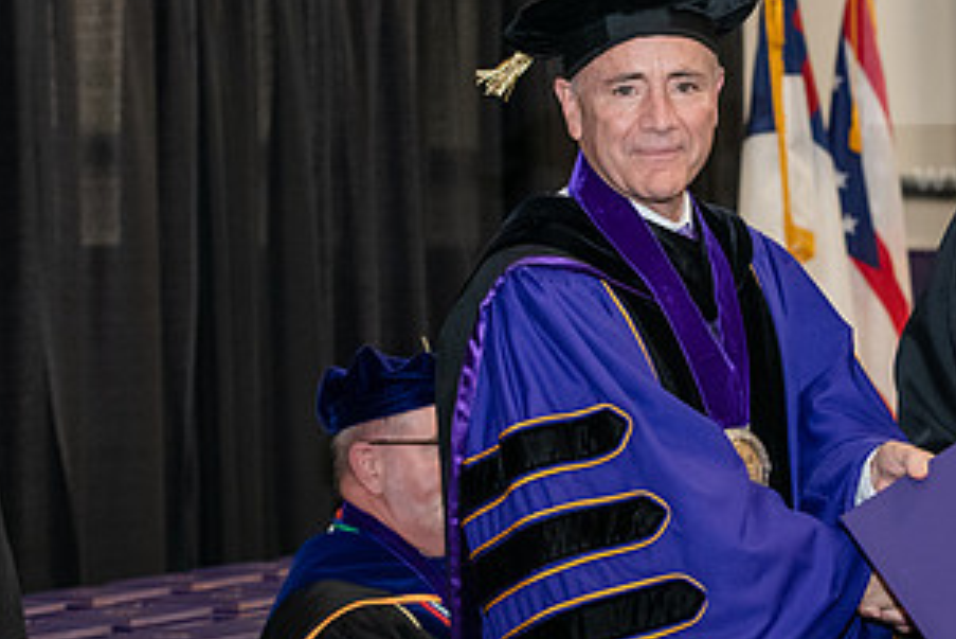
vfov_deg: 10.2
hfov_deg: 15.1
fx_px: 3587
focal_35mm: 135
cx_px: 769
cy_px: 243
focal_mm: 70
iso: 2500
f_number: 5
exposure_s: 1/200
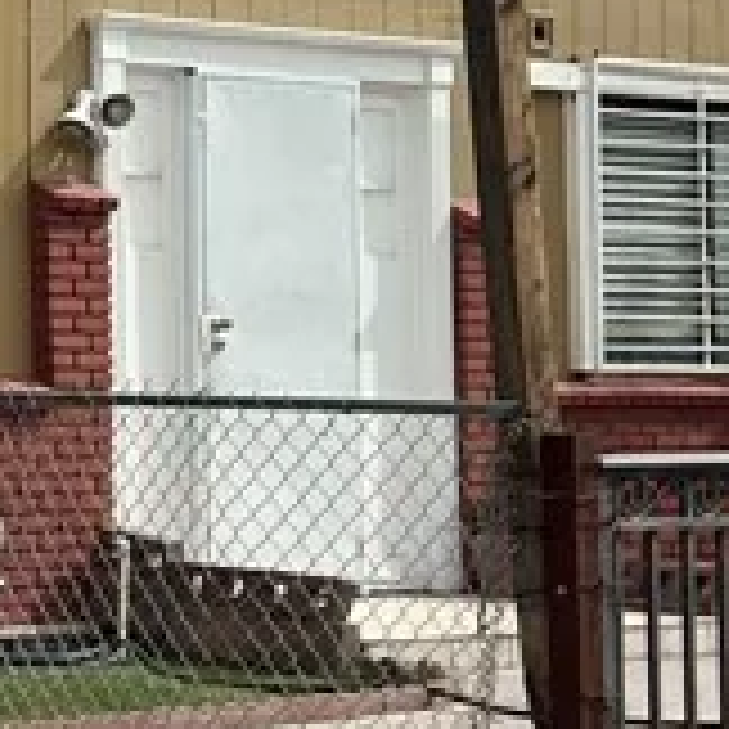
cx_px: -486
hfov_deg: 11.4
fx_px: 3455
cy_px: 117
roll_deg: +0.0
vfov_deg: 12.0
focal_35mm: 145
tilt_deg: +4.5
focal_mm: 5.7
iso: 50
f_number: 1.5
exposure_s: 1/5882
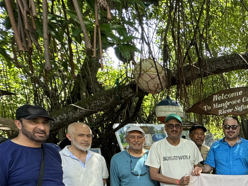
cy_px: 192
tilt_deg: -10.7
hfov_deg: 39.0
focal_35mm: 37
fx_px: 265
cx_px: 286
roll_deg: +0.6
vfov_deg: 34.6
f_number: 2.2
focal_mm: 2.22
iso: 80
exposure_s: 1/99
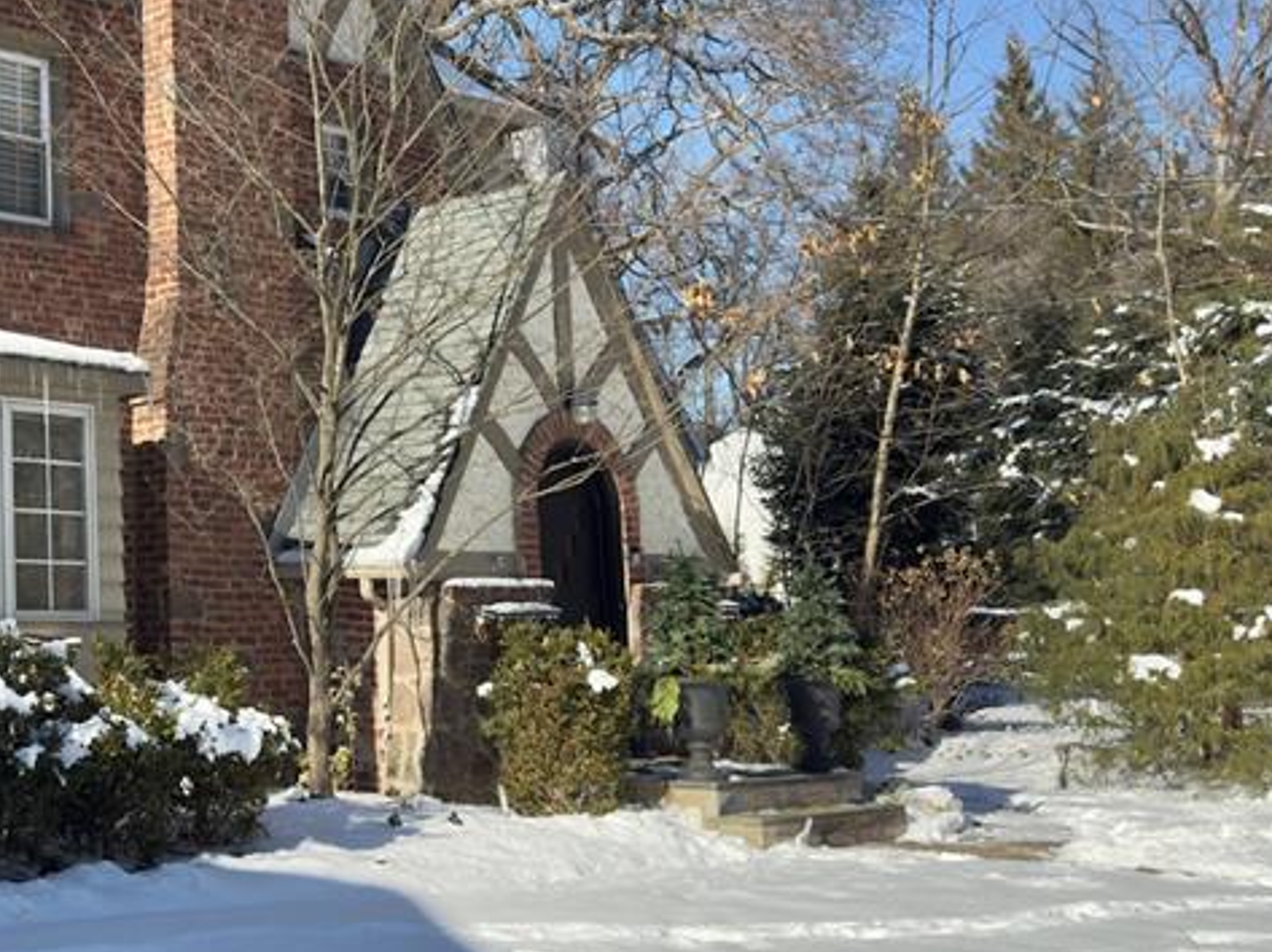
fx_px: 1909
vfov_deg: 27.9
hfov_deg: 33.4
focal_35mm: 52
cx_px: -27
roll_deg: -2.7
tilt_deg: +9.0
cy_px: 362
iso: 100
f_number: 1.78
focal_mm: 6.76
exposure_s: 1/4049
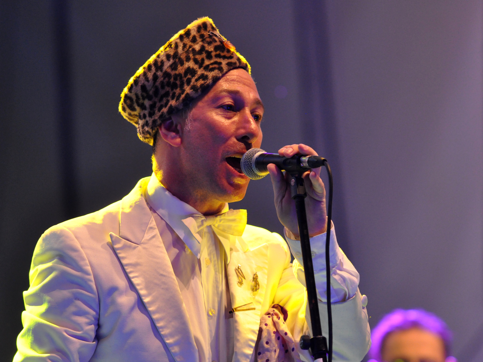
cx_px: 234
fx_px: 3524
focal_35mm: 253
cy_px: 181
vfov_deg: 5.9
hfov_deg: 7.8
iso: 1250
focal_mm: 155
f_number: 2.8
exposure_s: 1/125
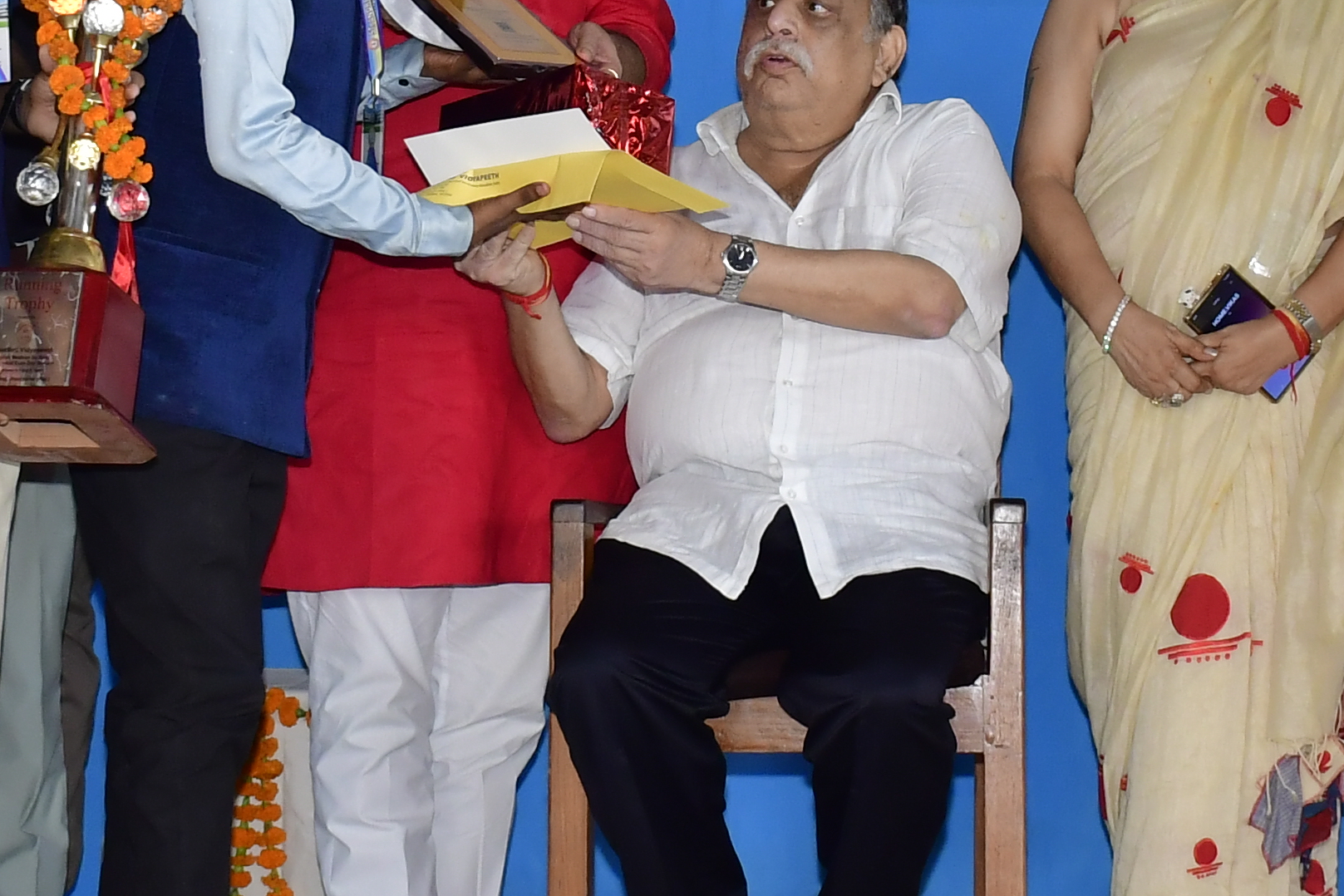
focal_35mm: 124
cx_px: 662
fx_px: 4629
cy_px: 91
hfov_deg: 16.5
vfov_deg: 11.0
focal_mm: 24
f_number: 3.8
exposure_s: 1/125
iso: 640
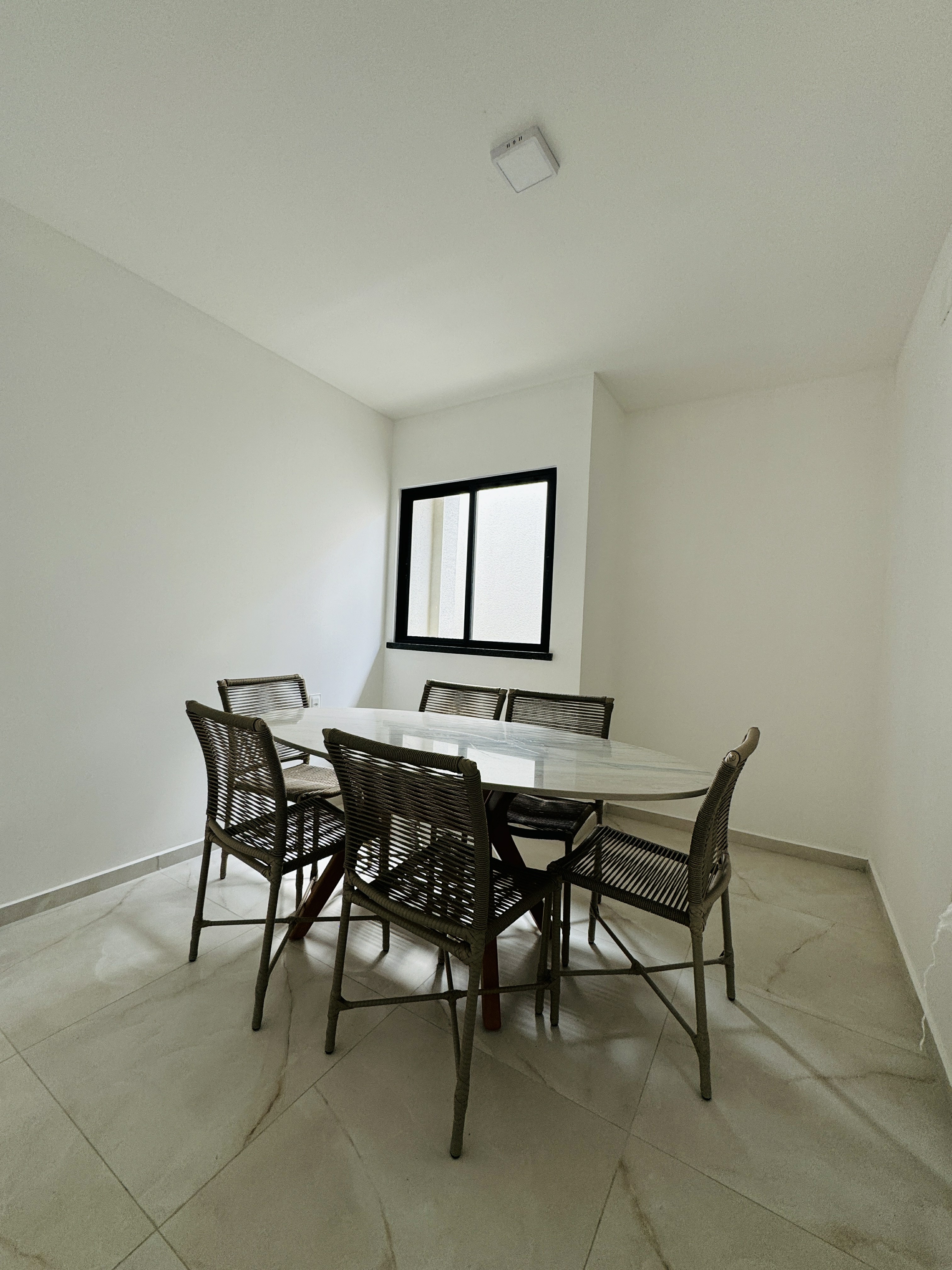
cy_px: 635
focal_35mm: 14
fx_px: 513
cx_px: 476
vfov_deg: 102.1
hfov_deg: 85.7
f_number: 2.2
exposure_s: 1/99
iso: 80
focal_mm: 2.22
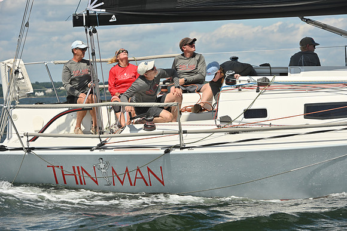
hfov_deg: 14.7
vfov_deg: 9.8
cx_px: 174
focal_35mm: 140
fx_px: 1350
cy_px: 116
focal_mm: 140
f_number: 10
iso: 250
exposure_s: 1/1250
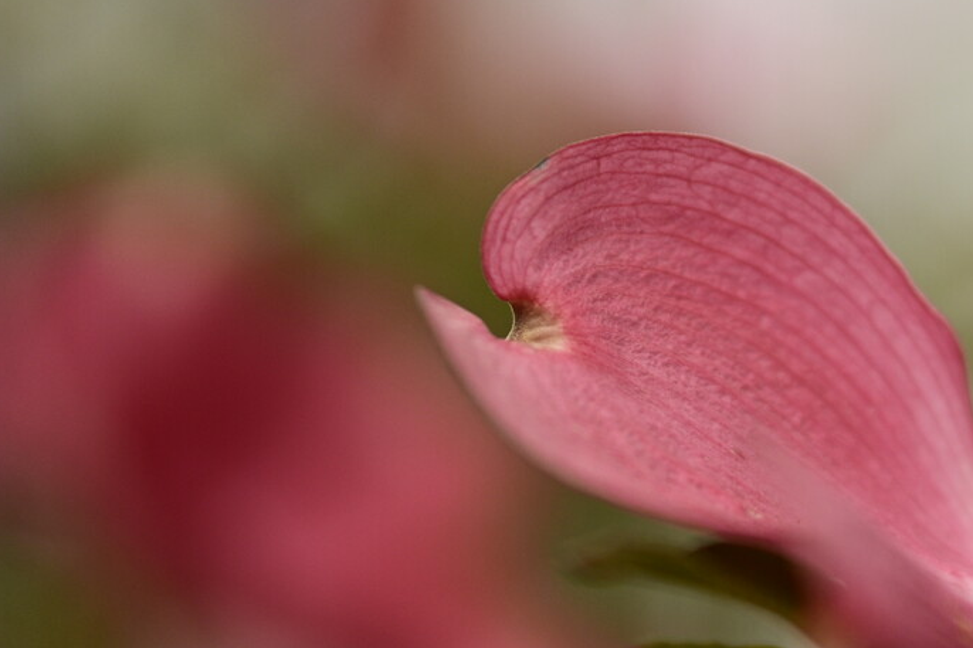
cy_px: 498
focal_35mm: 196
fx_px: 5296
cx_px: 1095
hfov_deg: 10.4
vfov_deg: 7.0
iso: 100
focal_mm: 56
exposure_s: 1/4000
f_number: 1.4
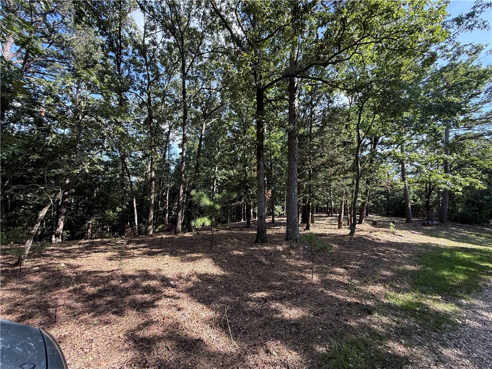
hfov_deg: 102.1
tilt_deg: +4.8
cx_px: 246
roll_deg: -2.0
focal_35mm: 14
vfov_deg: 85.7
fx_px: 199
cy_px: 184
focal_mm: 2.22
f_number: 2.2
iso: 64
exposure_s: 1/210
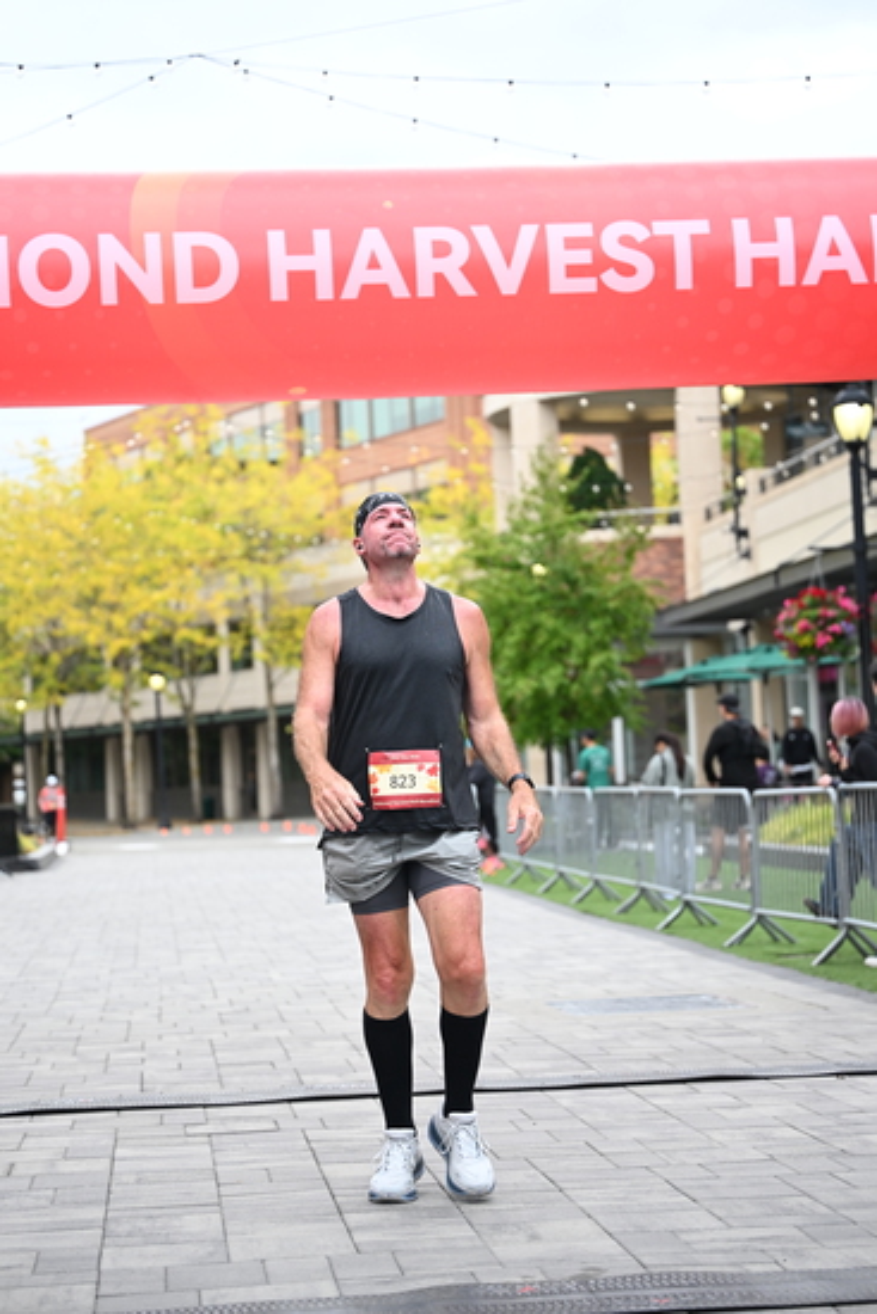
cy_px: 657
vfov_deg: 28.8
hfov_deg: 19.5
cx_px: 438
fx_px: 2556
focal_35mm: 70
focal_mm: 70
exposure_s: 1/2000
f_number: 2.8
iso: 640
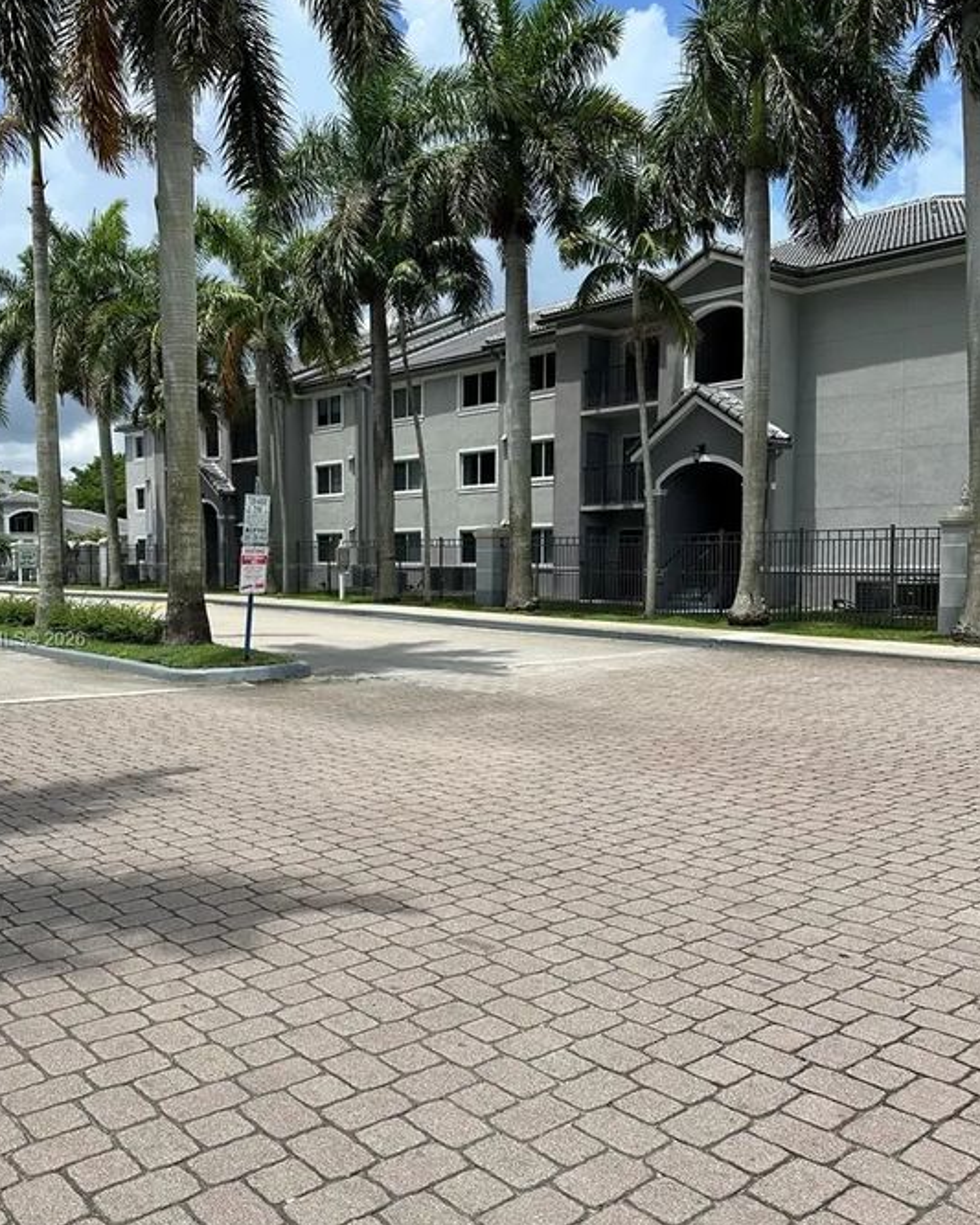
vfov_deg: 58.7
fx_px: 1087
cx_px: 432
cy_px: 641
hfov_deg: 48.4
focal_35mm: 30
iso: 80
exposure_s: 1/3472
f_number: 1.78
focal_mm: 6.86
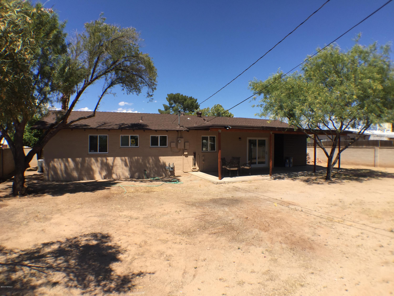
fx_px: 330
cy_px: 148
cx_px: 197
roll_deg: -1.3
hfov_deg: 61.7
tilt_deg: -1.3
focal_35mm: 29
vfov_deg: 48.2
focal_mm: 4.15
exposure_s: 1/1883
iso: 32
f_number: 2.2
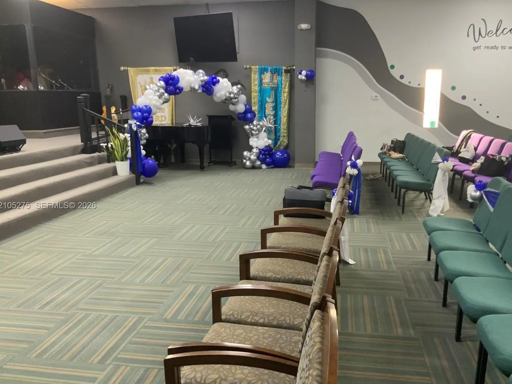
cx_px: 269
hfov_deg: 56.8
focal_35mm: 32
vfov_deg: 44.1
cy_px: 206
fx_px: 473
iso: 125
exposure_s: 1/60
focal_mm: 3
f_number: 1.8
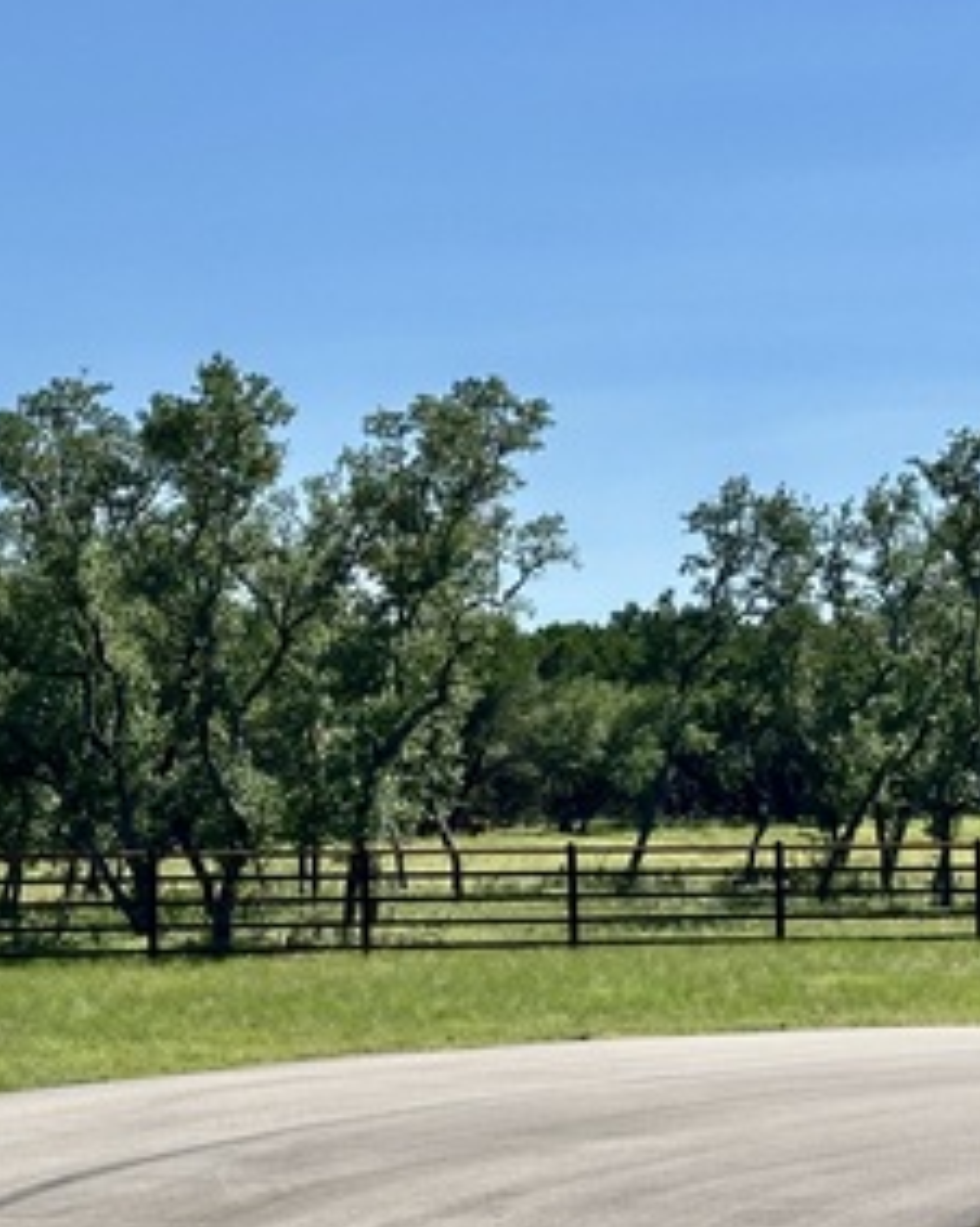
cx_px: 65
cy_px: 585
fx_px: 3847
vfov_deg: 18.1
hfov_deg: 14.3
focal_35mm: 106
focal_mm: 6.86
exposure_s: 1/4367
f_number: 1.78
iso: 64
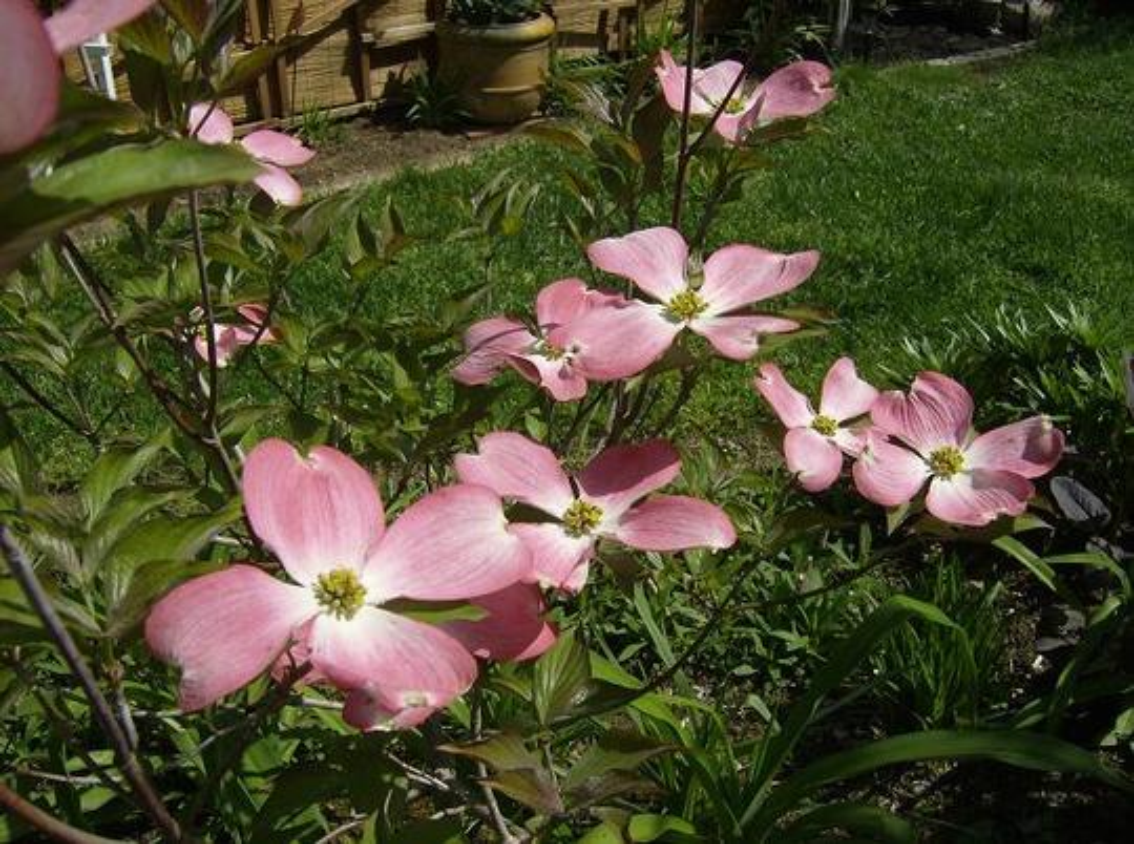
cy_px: 422
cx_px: 567
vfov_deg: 39.5
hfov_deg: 51.5
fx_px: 1176
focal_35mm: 36
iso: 100
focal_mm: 6
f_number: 4.7
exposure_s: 1/1134
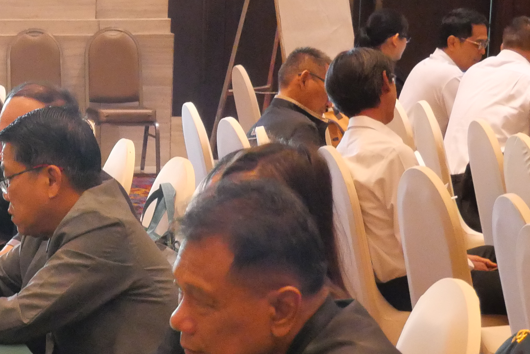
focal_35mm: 145
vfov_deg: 9.4
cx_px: -154
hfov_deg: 13.6
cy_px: 369
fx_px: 2135
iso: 3200
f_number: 4.5
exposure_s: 1/60
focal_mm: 25
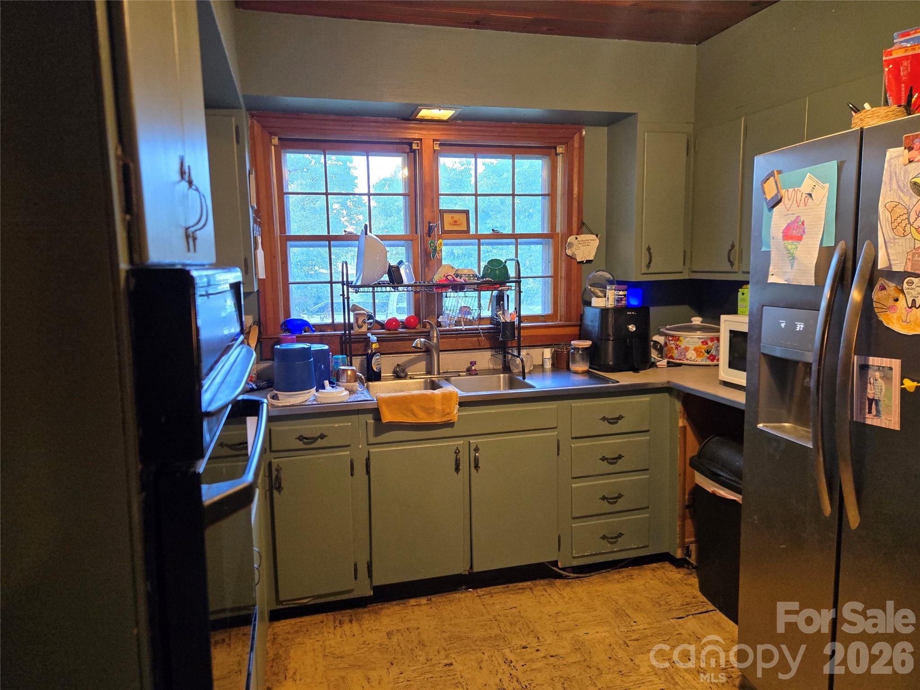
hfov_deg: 73.9
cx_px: 460
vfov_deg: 58.9
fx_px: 611
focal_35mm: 23
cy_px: 345
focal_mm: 5.4
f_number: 1.8
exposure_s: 1/120
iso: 400
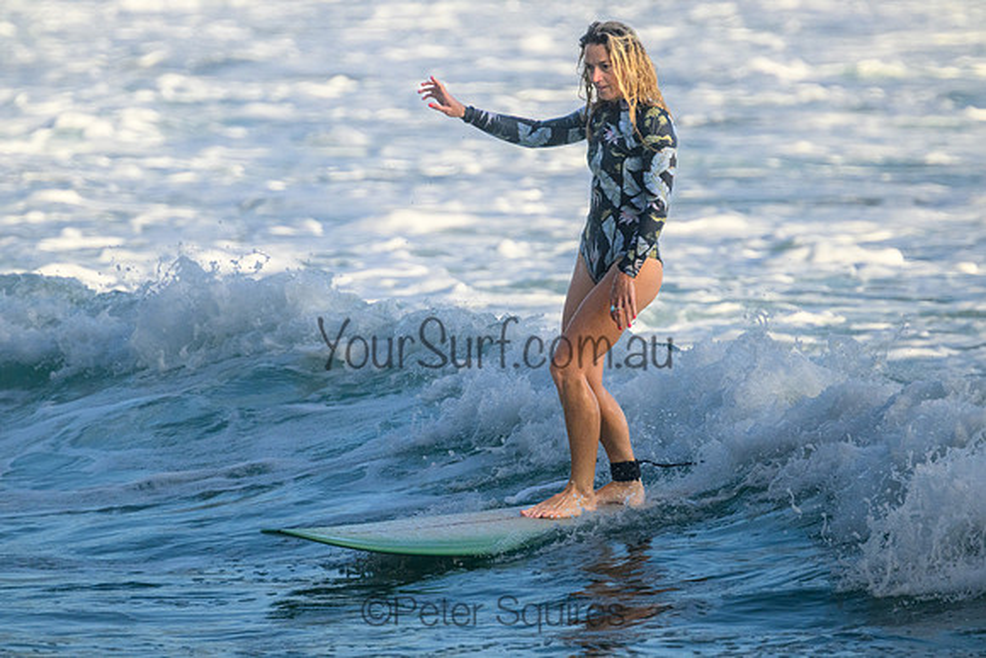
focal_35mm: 800
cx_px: 493
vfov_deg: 1.7
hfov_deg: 2.6
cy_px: 329
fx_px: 21915
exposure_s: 1/2000
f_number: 11
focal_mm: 800
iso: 2200
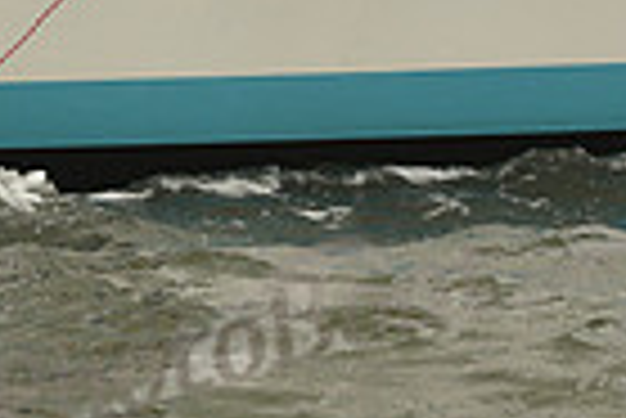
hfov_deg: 6.0
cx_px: -248
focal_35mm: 342
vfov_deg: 4.0
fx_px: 5953
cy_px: -299
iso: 320
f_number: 6.3
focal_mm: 82
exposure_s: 1/1250
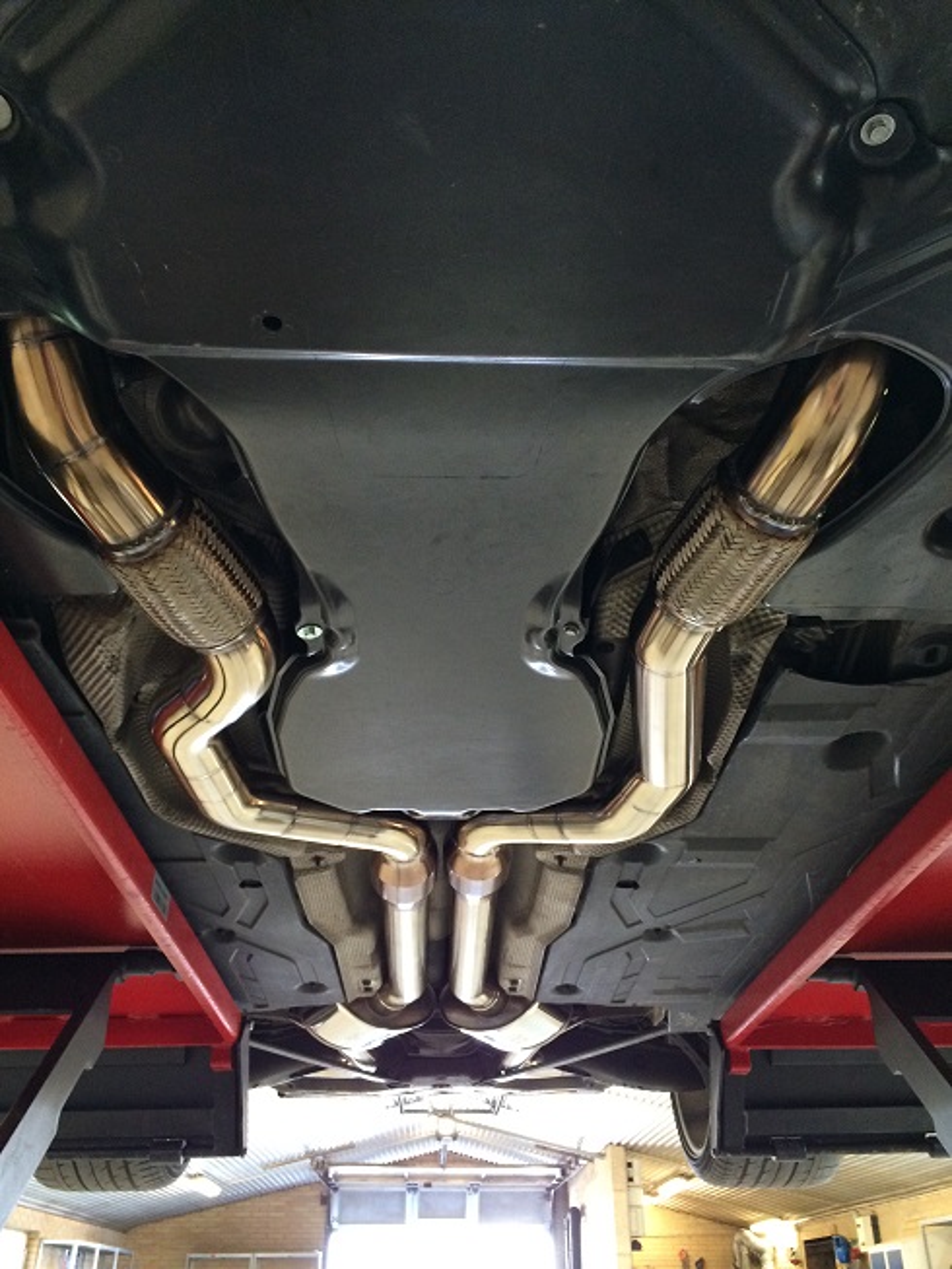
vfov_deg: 61.7
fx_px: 1063
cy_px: 634
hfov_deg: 48.2
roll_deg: +0.9
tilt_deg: +28.9
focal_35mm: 29
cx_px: 476
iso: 250
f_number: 2.2
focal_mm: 4.15
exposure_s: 1/33
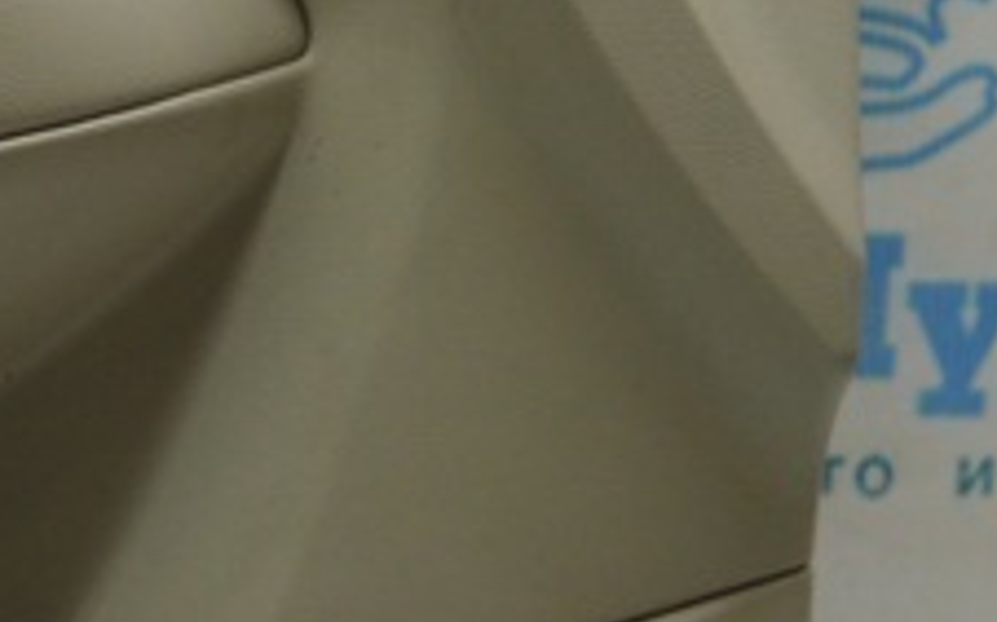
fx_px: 4508
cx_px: -860
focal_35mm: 166
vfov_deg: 7.9
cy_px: 439
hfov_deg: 11.6
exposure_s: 1/80
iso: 400
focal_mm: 24
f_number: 4
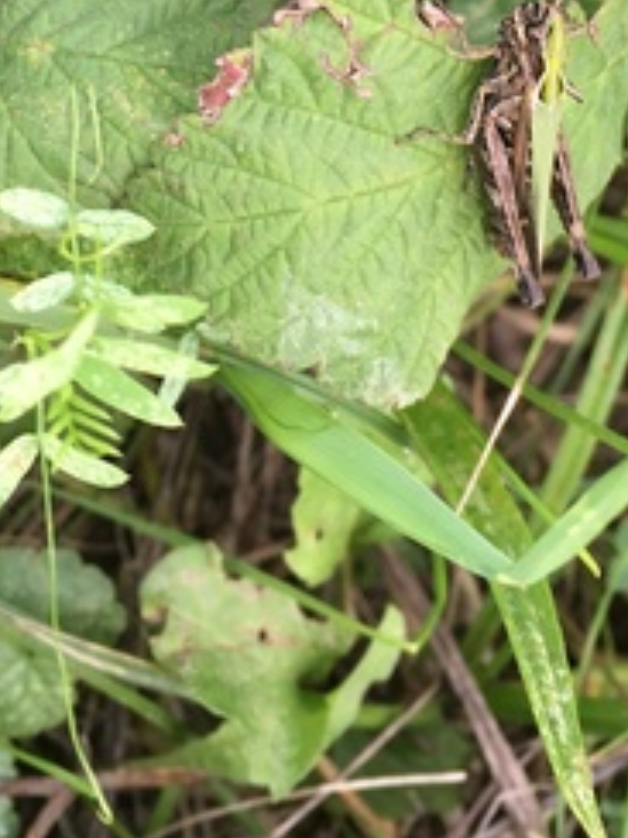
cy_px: 65
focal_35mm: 76
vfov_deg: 24.8
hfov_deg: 19.4
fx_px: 1838
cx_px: 261
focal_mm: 4.15
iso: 25
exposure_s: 1/118
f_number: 2.2
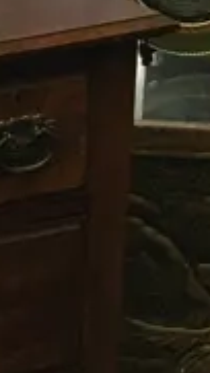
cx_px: -418
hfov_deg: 6.2
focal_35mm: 179
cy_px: 0
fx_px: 1770
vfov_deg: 11.9
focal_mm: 4.15
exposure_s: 1/33
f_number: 2.2
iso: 64
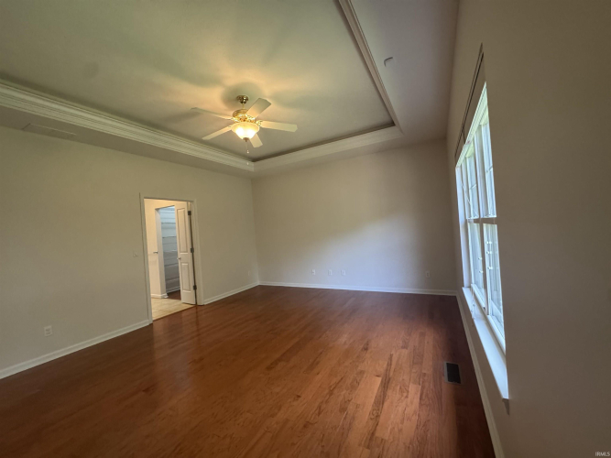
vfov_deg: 85.7
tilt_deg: -0.9
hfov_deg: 102.1
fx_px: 247
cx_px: 306
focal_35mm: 14
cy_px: 229
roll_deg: +3.6
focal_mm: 2.22
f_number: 2.2
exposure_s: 1/120
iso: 320
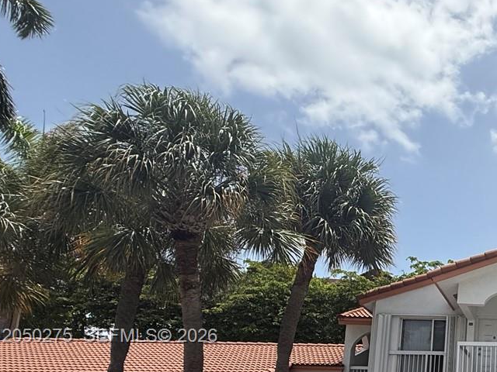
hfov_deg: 38.6
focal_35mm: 35
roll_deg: -0.5
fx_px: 503
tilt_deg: +11.4
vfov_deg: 37.9
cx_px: 597
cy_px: 337
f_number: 2.2
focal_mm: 2.22
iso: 50
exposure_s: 1/2506
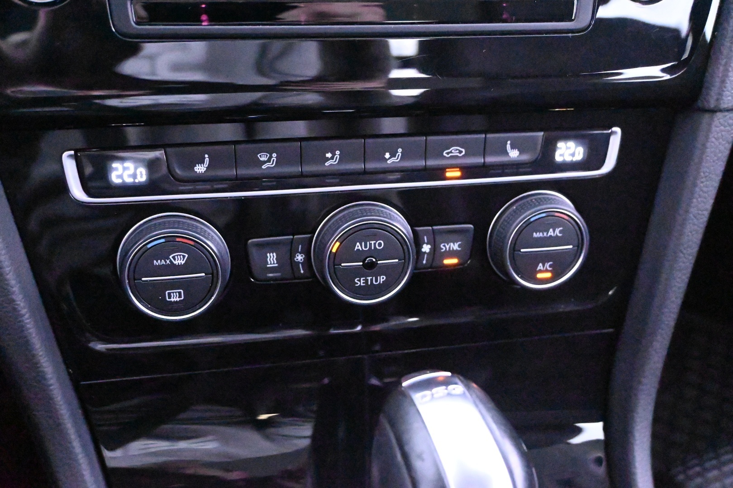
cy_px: 244
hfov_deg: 56.1
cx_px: 366
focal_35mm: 34
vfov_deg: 39.1
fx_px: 687
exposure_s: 1/40
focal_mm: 22.5
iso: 40000
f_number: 4.5
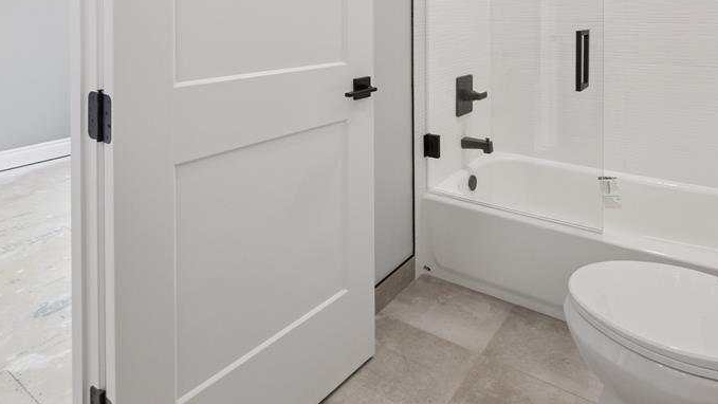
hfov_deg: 77.2
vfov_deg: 44.1
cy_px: 24
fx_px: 438
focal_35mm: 23
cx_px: 452
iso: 2000
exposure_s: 1/60
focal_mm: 7
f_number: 8
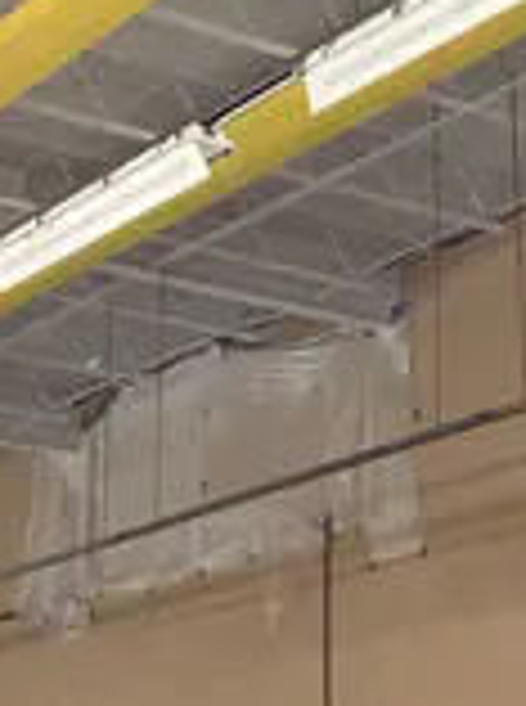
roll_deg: -0.7
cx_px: 299
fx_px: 2014
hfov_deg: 14.9
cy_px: 202
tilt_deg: +20.6
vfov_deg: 19.8
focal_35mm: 99
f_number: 2.4
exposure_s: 1/50
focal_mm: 3.3
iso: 160
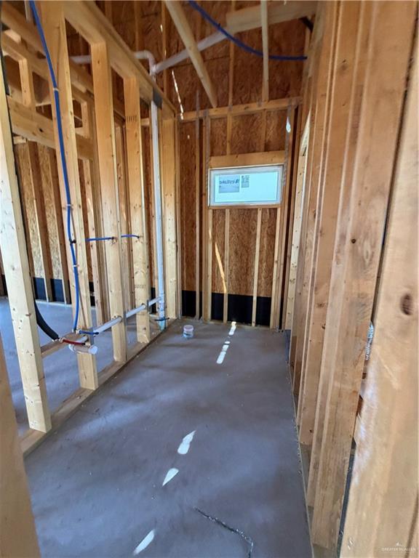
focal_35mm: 14
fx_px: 226
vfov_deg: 102.1
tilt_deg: -15.0
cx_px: 210
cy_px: 279
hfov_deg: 85.7
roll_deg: -2.4
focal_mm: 2.22
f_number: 2.2
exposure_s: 1/77
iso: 320
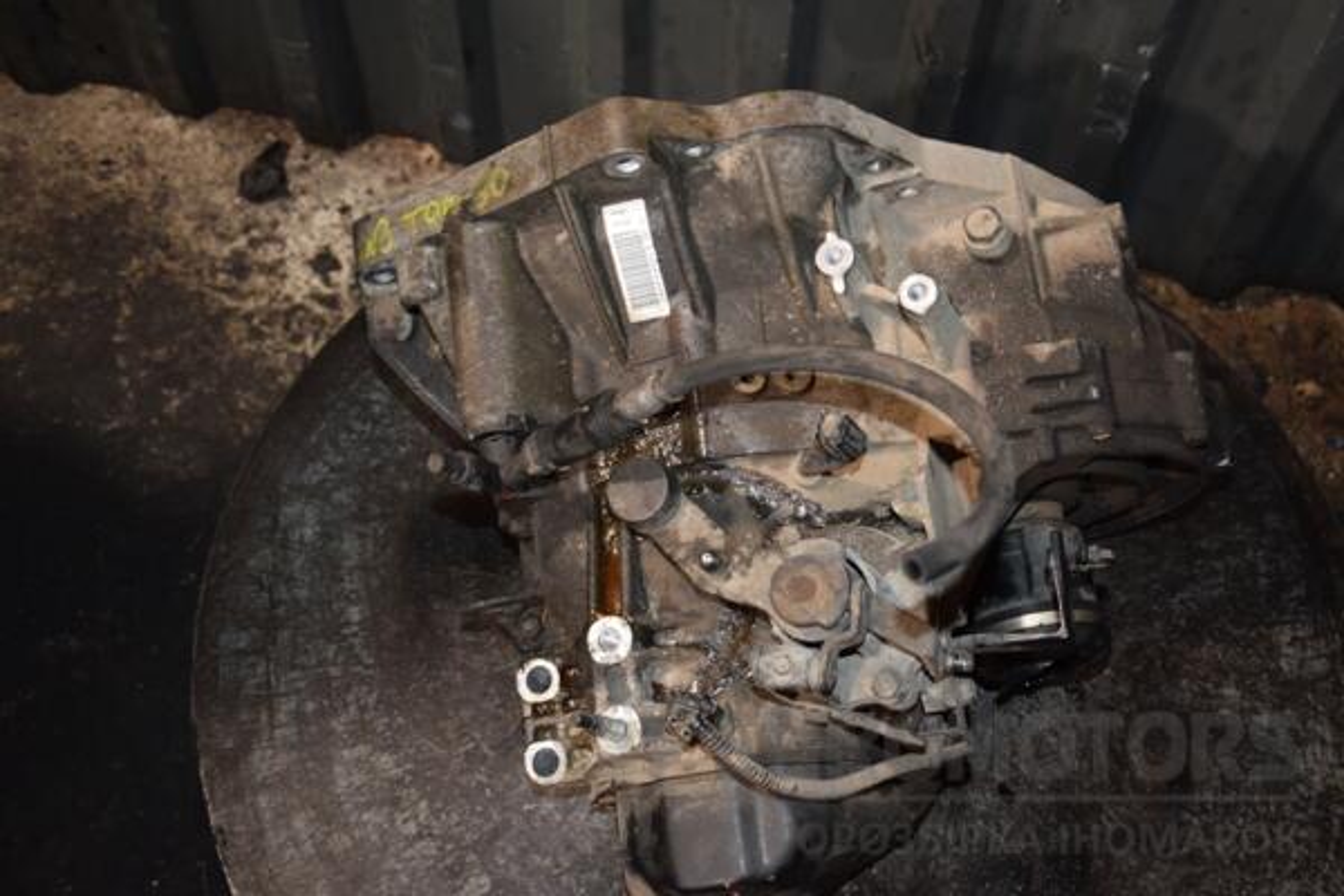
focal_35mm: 45
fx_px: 1680
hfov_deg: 43.6
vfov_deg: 29.9
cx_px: 672
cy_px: 448
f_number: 5
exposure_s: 1/60
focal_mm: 30
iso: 800
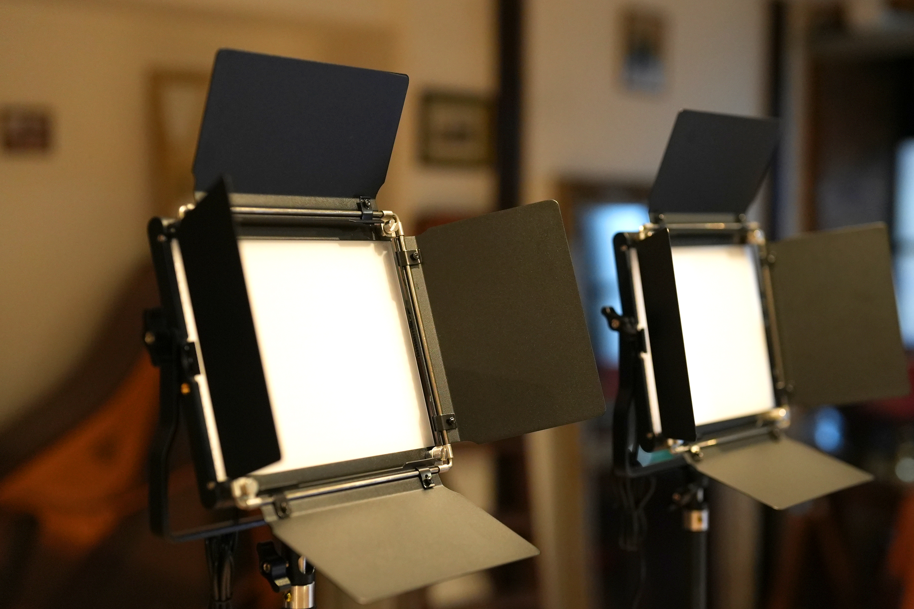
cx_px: 493
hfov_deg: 34.5
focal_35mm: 58
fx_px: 1472
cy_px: 341
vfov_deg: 23.4
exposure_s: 1/200
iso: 4000
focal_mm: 50
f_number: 2
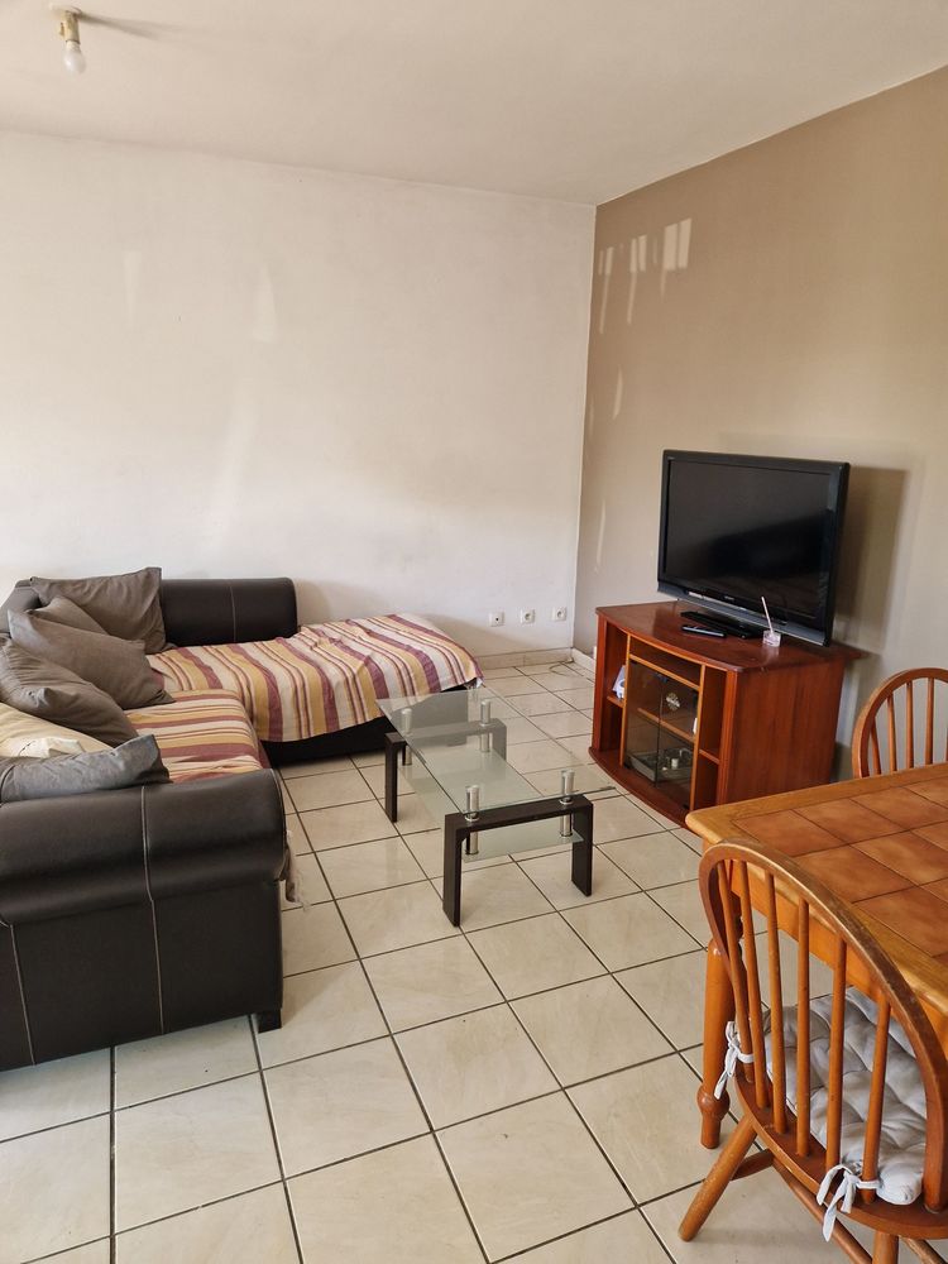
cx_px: 474
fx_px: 840
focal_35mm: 23
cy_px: 632
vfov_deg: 73.9
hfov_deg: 58.9
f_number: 1.8
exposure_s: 1/100
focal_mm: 5.4
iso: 250
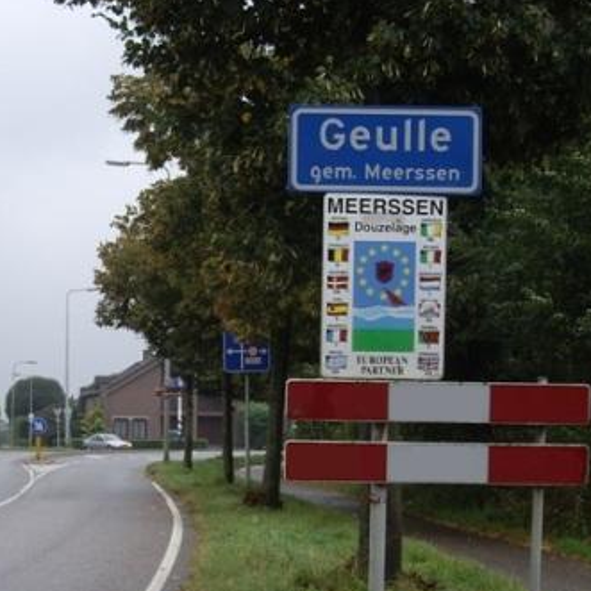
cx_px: 66
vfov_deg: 26.5
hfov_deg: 25.7
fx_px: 1256
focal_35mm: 65
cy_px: 332
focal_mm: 7.9
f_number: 2.8
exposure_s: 1/320
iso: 64
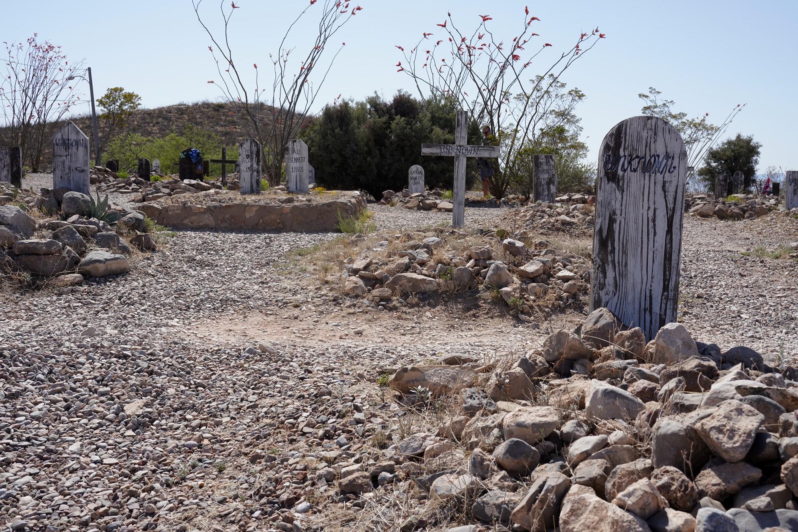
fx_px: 909
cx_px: 399
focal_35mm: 41
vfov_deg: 32.6
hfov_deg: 47.4
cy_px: 266
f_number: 14
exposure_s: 1/100
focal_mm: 41
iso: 100
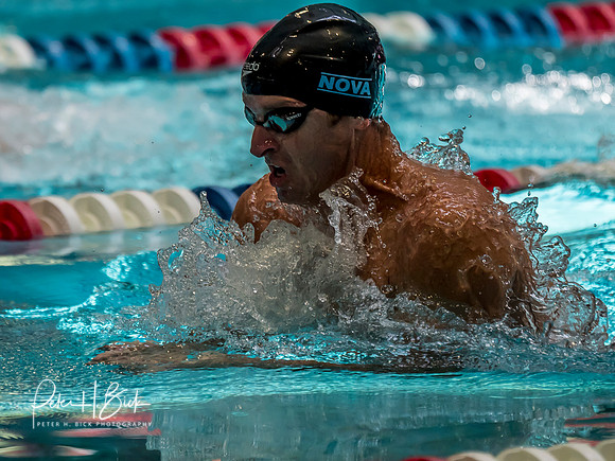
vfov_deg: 2.4
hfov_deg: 3.2
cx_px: 313
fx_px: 10978
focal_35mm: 618
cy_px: 355
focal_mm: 200
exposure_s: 1/1000
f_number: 2.8
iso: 800
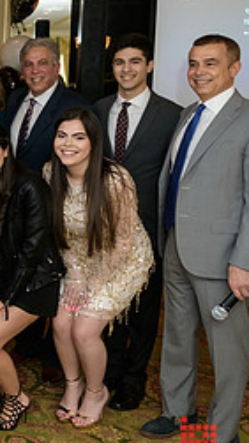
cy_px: 167
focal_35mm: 58
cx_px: -207
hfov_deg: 16.9
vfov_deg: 35.8
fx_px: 681
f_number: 3.2
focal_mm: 24
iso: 1000
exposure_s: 1/125
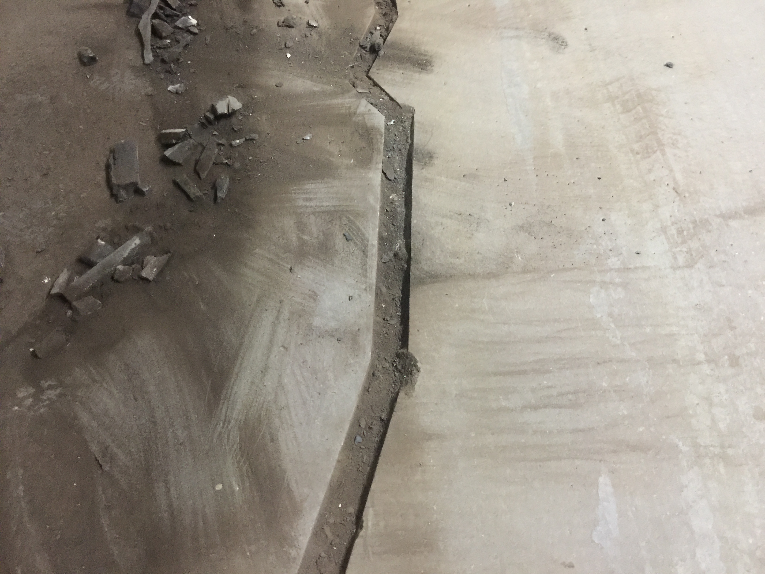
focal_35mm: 29
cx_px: 382
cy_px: 287
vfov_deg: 48.2
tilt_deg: -59.5
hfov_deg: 61.7
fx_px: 641
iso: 100
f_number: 2.2
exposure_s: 1/4
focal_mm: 4.15
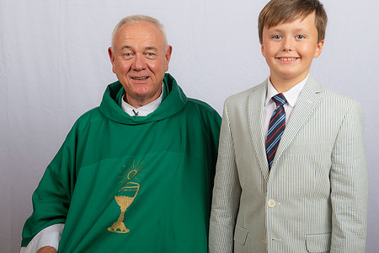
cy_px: 132
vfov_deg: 20.3
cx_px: 193
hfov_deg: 30.1
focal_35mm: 67
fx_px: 705
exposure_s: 1/200
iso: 320
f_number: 8
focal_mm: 52
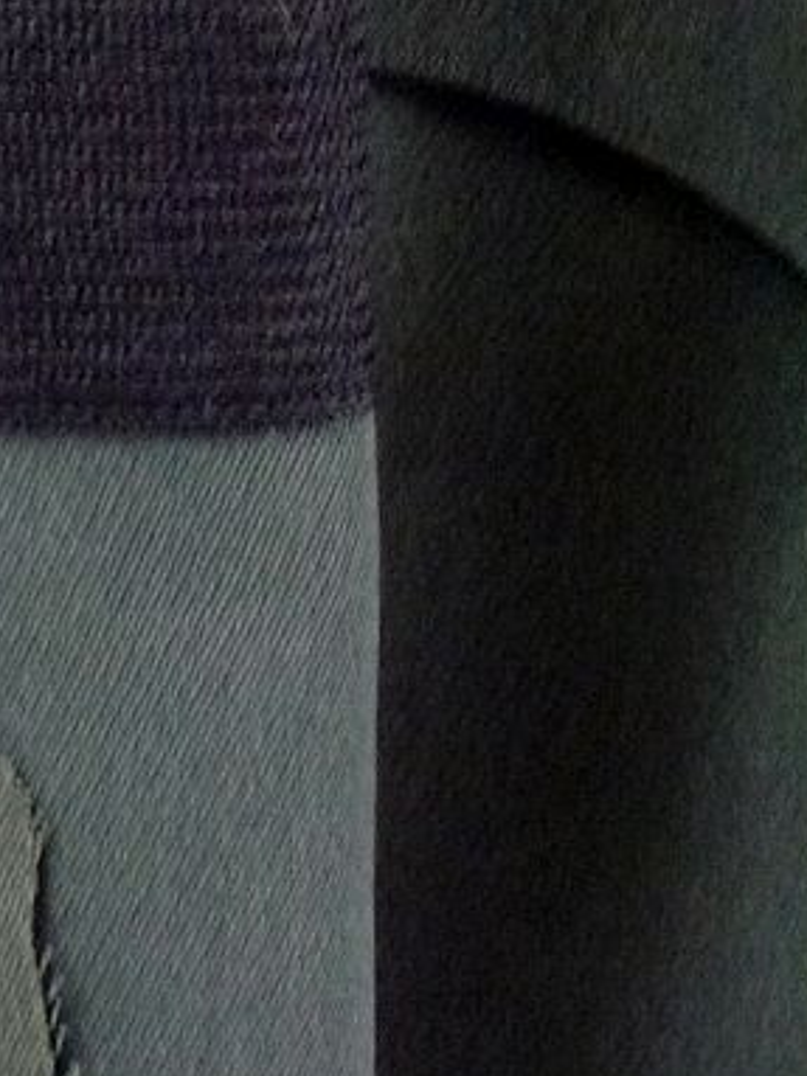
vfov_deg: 10.9
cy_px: 678
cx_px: -281
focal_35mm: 181
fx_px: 5629
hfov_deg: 8.1
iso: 400
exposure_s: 1/30
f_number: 4.6
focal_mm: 11.7
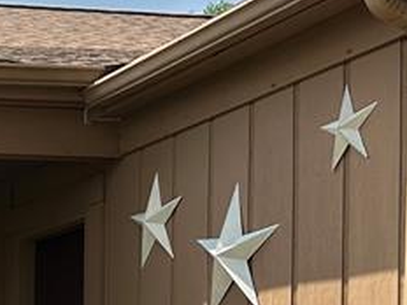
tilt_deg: -0.9
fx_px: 1246
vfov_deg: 13.2
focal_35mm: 106
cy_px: 449
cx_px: -261
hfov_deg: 16.4
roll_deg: -0.5
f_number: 1.78
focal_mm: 6.86
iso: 80
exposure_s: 1/1949
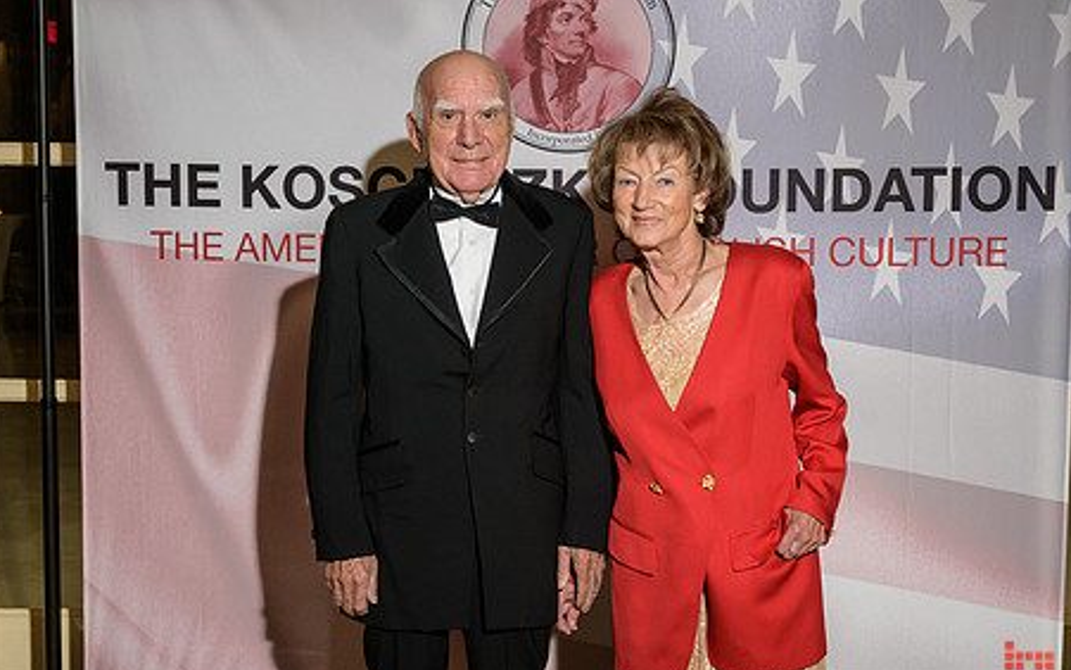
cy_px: 305
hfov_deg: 34.5
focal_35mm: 59
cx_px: 484
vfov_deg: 22.0
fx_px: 1722
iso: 800
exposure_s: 1/100
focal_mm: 45
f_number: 5
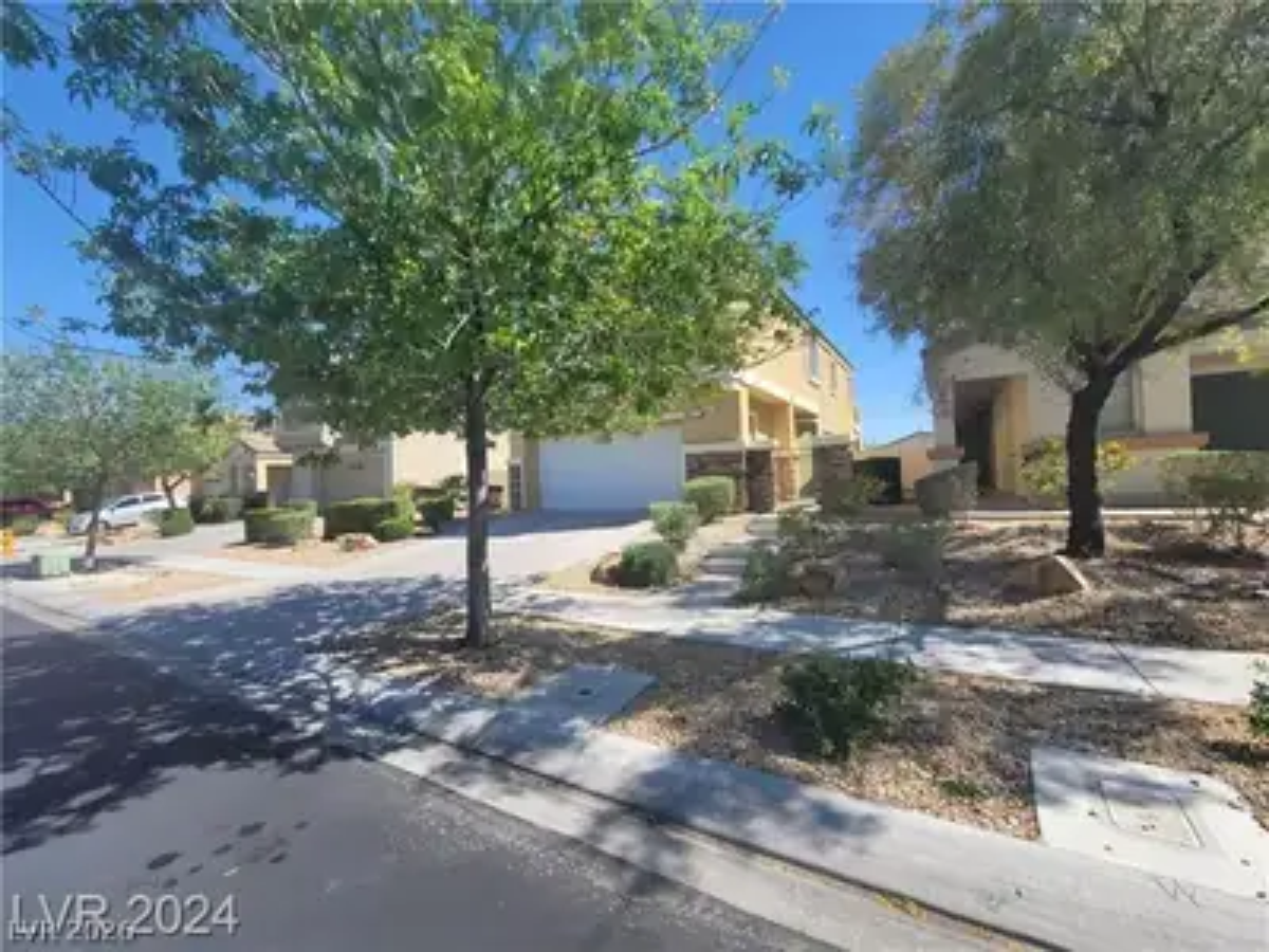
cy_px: 476
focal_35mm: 13
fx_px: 477
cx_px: 634
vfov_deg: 89.9
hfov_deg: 106.2
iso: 64
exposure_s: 1/1245
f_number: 2.2
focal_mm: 2.2
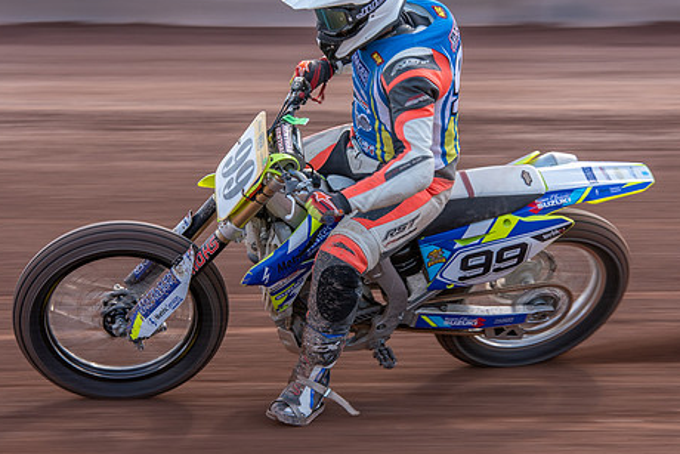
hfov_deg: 8.7
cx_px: 397
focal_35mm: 237
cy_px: 208
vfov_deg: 5.8
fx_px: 4478
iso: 160
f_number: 8
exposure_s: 1/100
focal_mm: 140
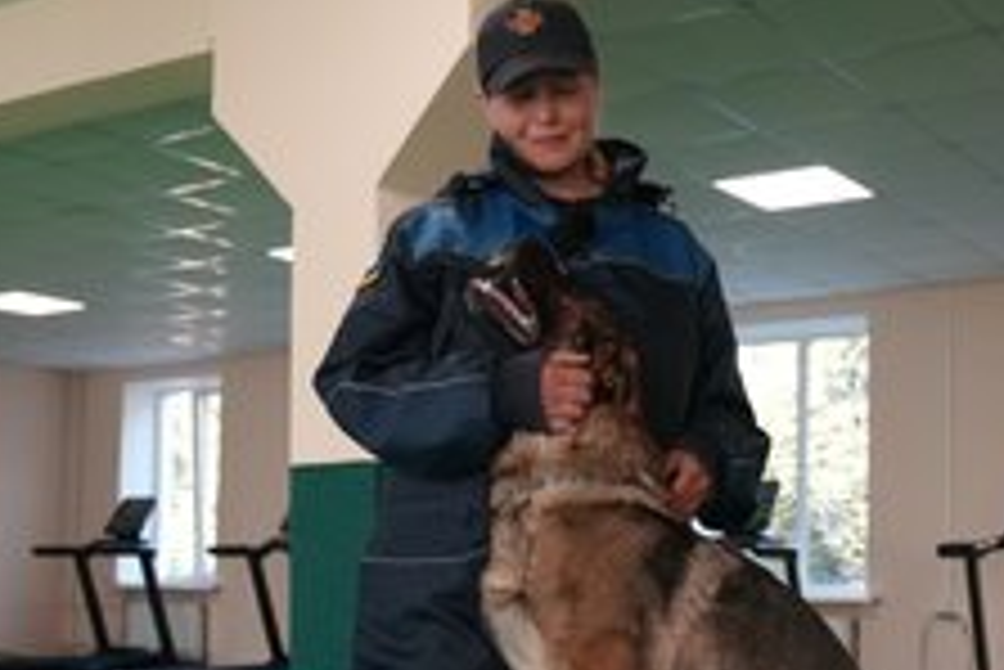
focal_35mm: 52
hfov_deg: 37.8
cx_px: 648
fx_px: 1451
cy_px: 515
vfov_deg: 25.7
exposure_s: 1/160
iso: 6400
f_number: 4
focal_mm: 29
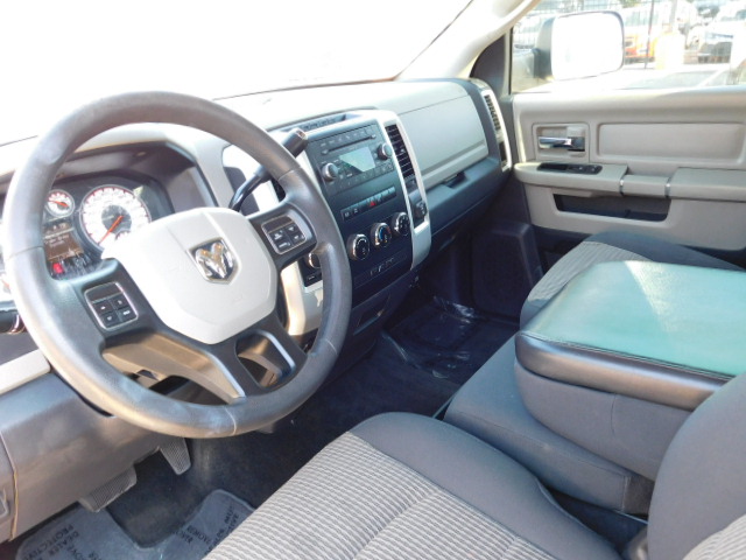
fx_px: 603
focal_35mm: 28
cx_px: 373
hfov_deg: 63.4
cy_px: 280
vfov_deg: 49.7
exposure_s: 1/30
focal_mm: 4.9
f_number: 3.2
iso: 200
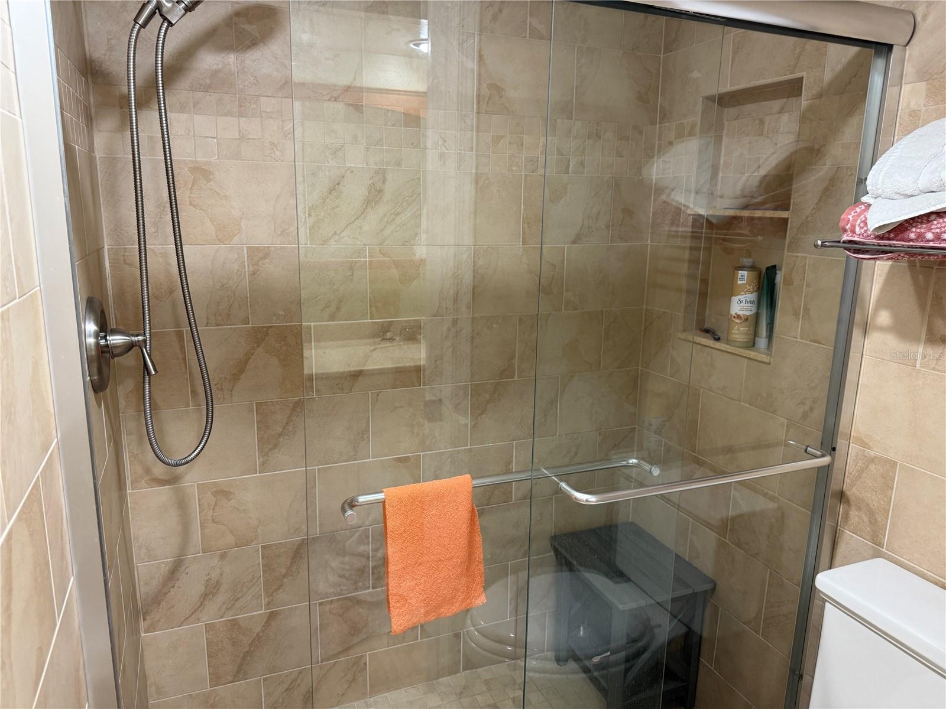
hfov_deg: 71.6
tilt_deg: -11.8
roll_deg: -0.7
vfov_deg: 56.8
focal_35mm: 24
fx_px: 656
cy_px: 354
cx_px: 473
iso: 250
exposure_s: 1/60
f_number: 1.78
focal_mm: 6.76
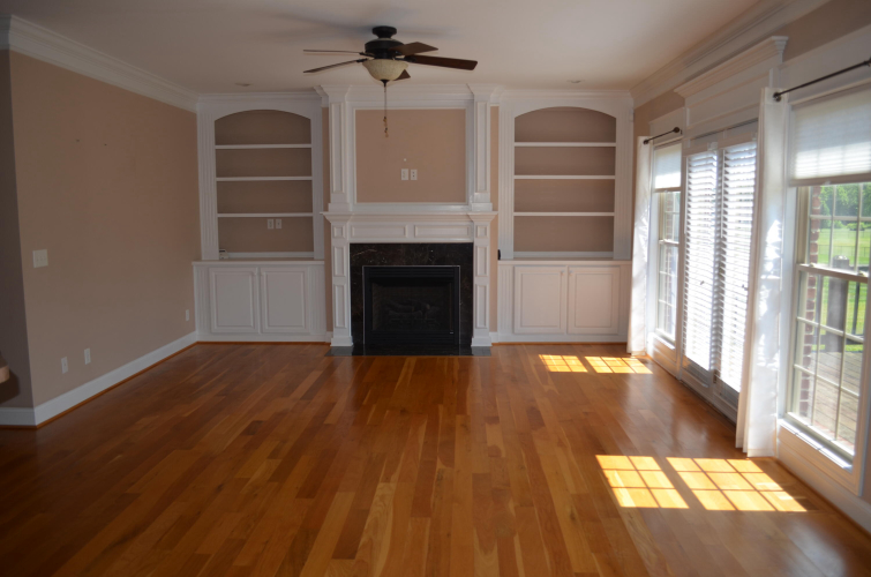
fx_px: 652
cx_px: 436
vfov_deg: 47.7
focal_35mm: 27
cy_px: 288
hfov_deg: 67.5
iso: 110
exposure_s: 1/200
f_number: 3.5
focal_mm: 18
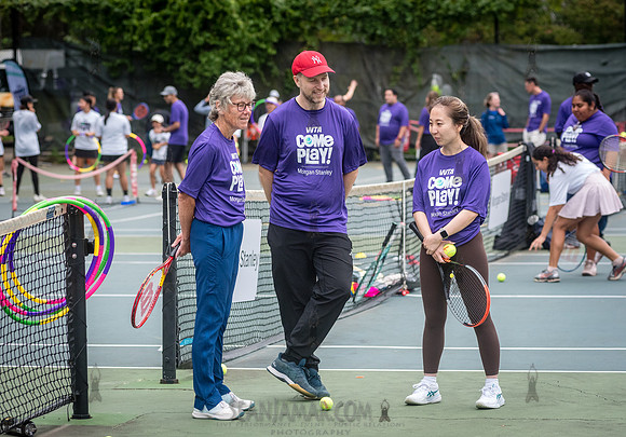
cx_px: 311
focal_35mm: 142
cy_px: 201
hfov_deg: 14.2
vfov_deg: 9.9
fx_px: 2512
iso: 1250
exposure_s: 1/2500
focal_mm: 125
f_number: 5
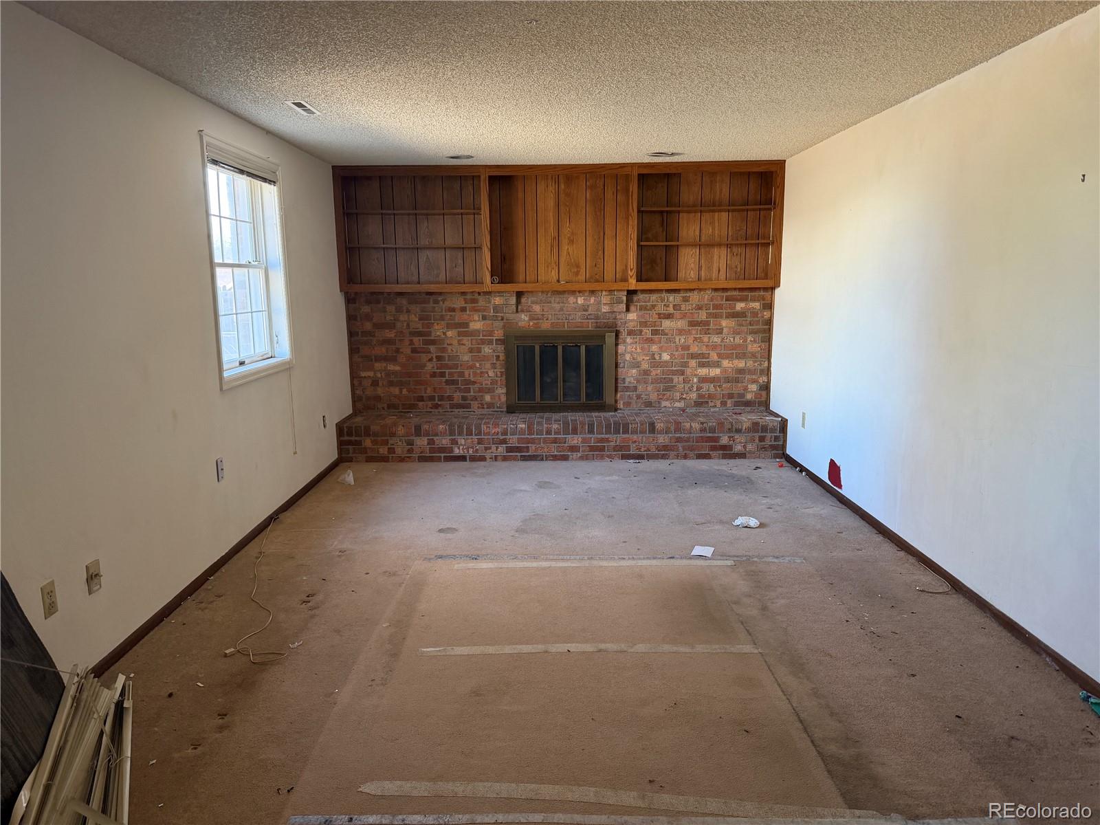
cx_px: 550
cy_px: 412
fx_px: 763
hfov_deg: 71.6
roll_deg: +1.0
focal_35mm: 24
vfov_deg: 56.8
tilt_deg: -10.4
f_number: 1.78
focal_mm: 6.76
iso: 250
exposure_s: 1/60
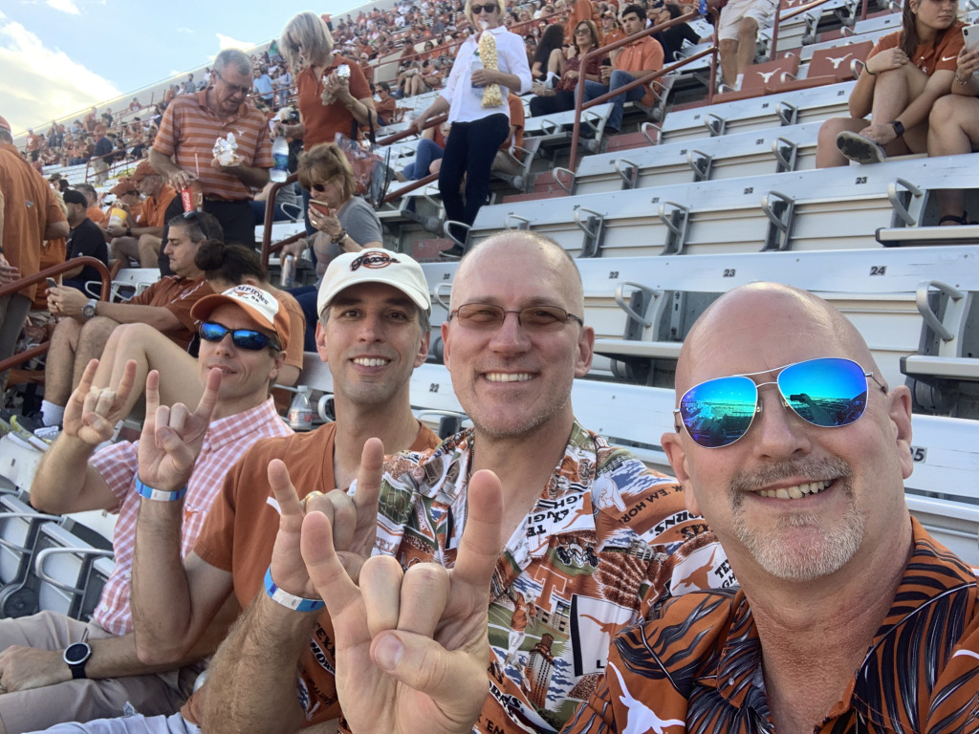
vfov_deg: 44.2
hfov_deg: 56.8
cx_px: 490
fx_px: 905
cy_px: 367
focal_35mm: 32
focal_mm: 2.87
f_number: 2.2
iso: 16
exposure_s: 1/129
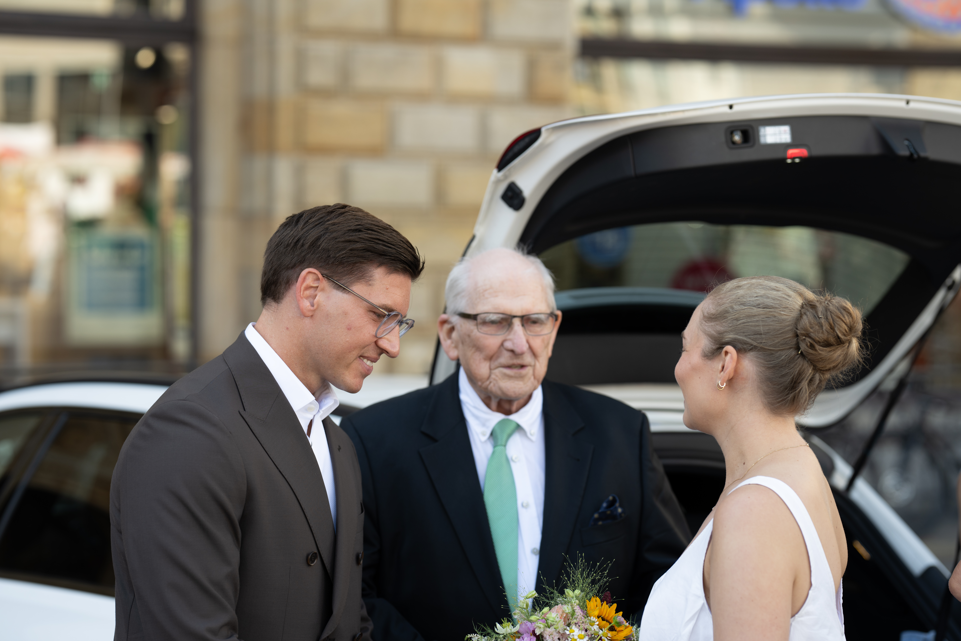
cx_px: 480
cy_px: 320
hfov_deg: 23.9
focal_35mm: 85
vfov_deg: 16.1
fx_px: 2269
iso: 100
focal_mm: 85
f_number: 2.8
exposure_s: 1/320
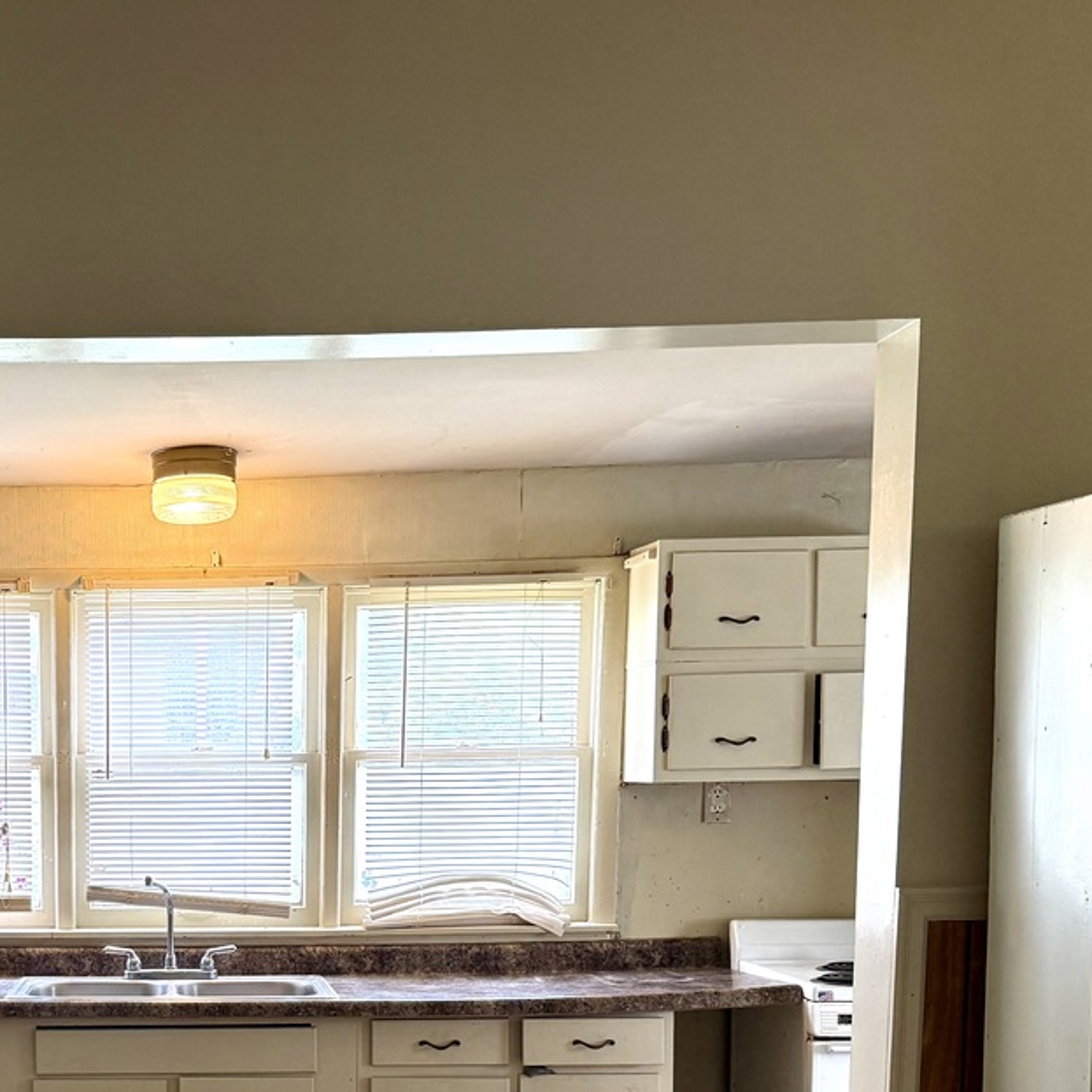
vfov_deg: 33.4
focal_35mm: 49
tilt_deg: -4.5
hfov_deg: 33.2
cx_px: 145
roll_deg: +0.0
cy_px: 922
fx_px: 1749
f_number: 1.78
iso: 200
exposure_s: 1/111
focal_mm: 6.76
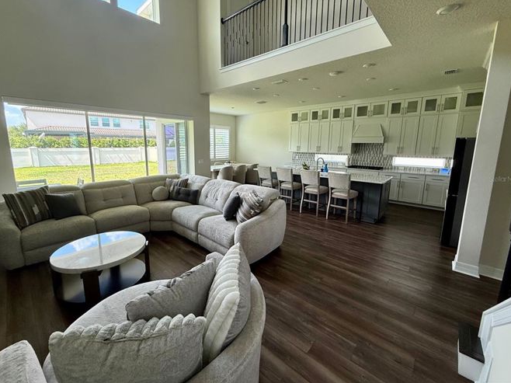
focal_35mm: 15
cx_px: 247
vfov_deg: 81.6
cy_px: 179
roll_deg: -1.1
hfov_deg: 98.2
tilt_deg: -8.4
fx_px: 221
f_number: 2.2
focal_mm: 2.22
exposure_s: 1/99
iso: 100
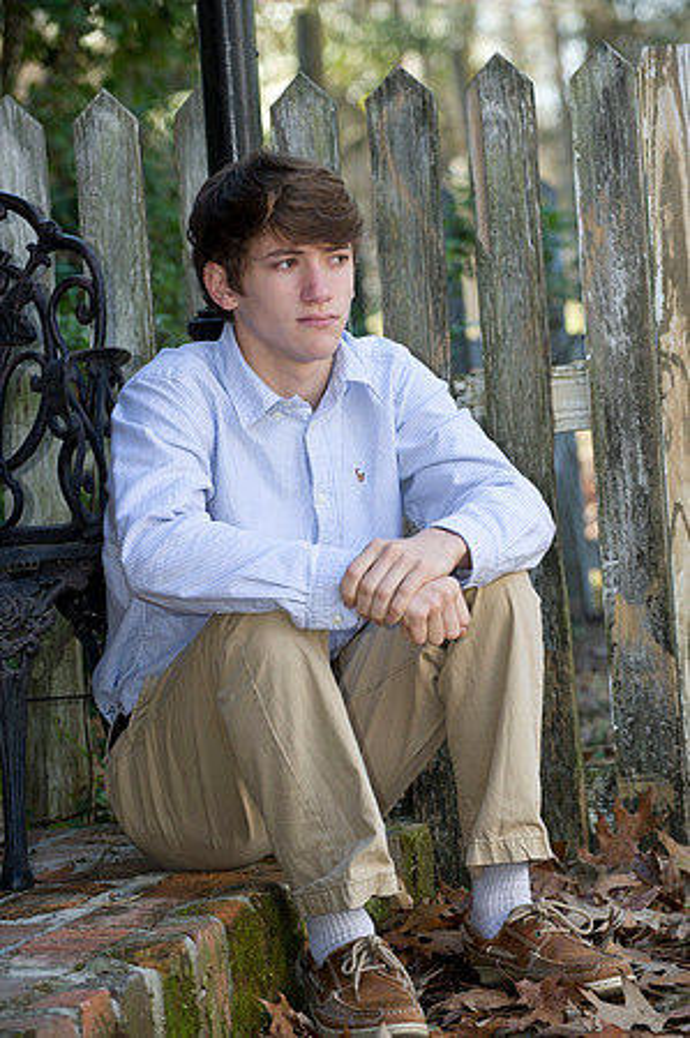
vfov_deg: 14.7
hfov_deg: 9.8
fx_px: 4034
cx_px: 345
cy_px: 519
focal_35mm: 140
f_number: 5
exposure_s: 1/125
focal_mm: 140
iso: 400
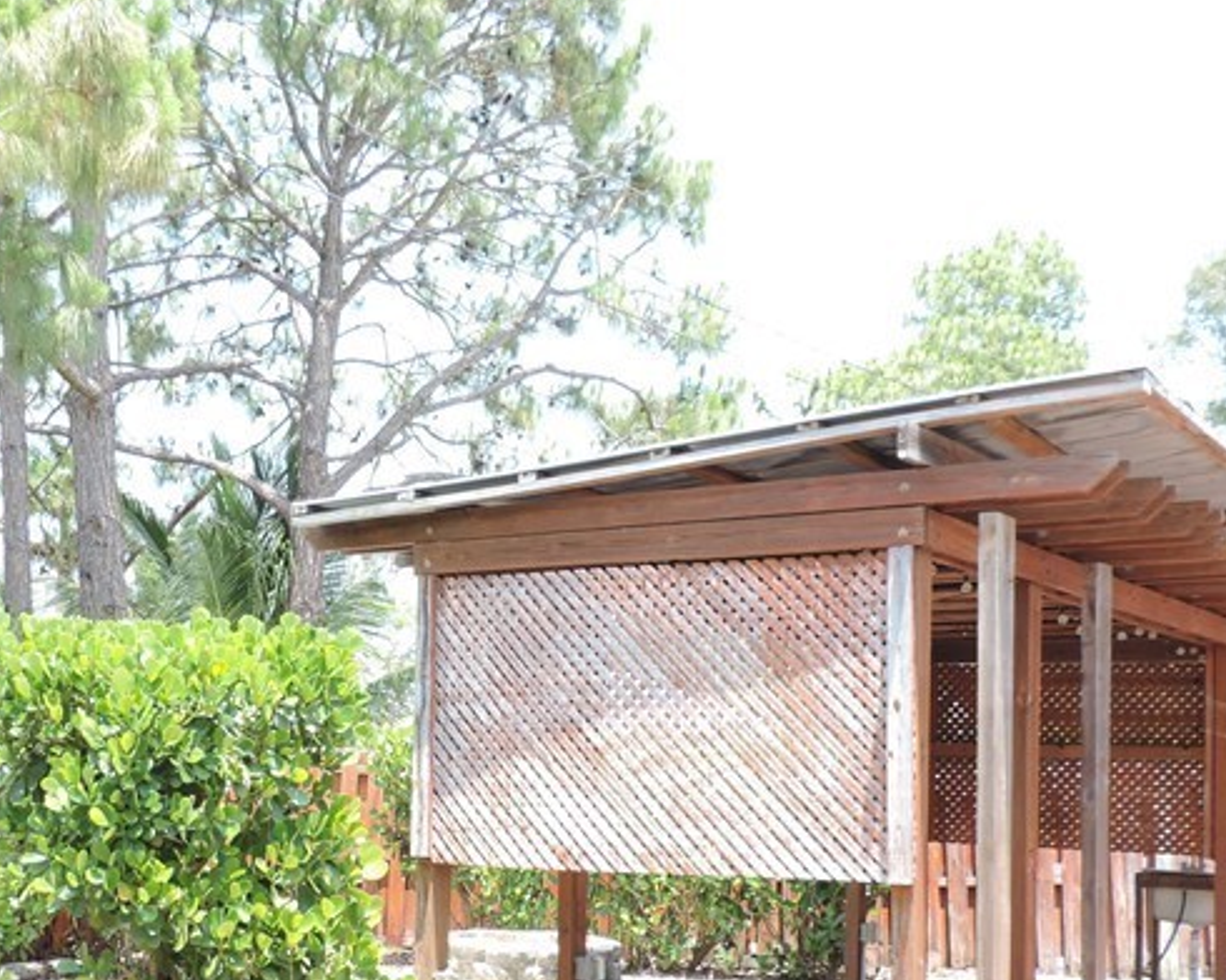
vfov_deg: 30.5
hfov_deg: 37.8
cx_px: 445
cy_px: 680
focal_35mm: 49
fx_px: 1778
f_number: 3
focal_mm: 4.3
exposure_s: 1/160
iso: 80
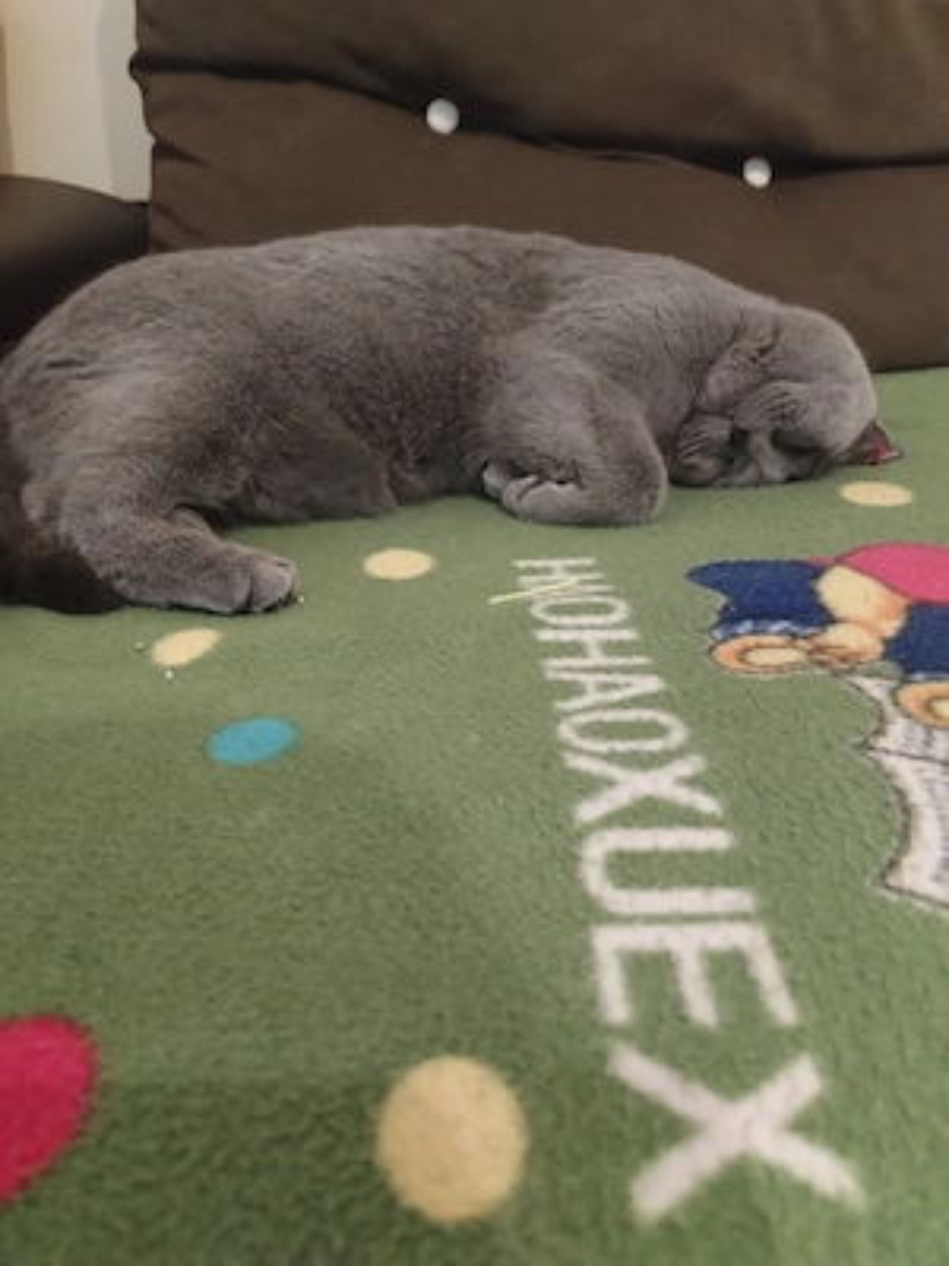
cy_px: 633
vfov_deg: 67.3
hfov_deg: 53.1
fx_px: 950
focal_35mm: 26
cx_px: 474
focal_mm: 4.75
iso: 1638
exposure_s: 1/16.7
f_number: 1.8
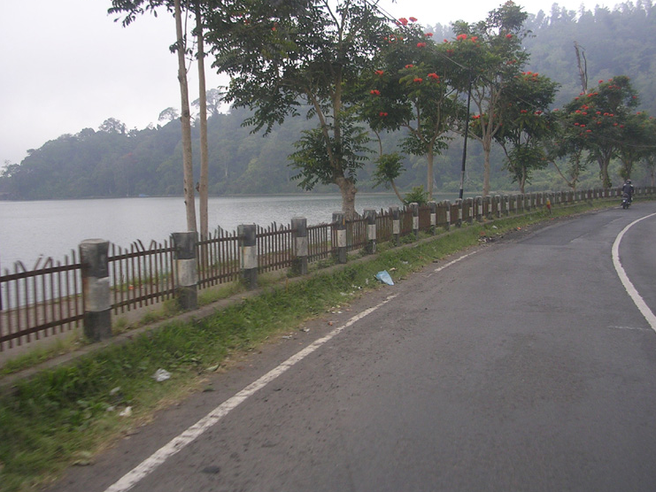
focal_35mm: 41
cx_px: 304
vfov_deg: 35.1
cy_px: 245
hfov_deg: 45.7
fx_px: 777
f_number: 2.8
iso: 50
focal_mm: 5.8
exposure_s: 1/208
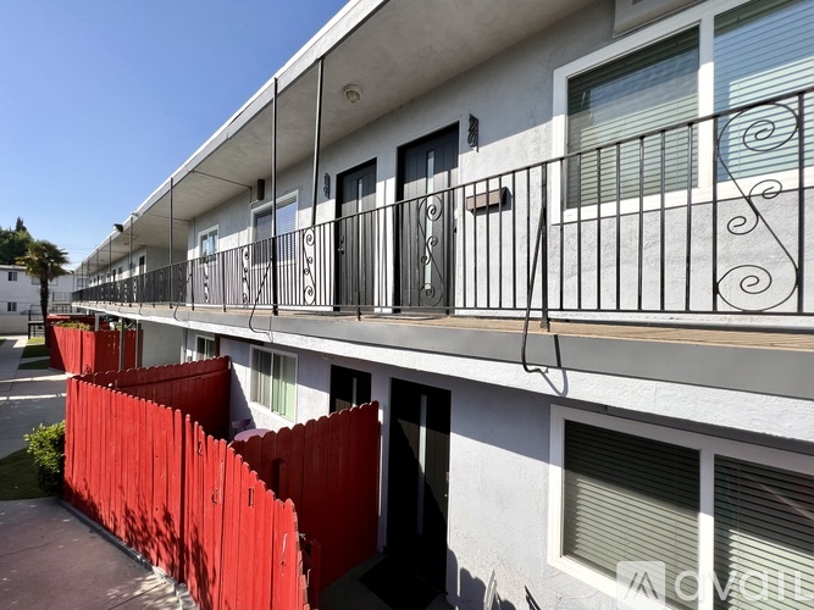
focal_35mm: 13
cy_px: 305
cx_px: 407
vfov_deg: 89.9
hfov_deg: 106.2
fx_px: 306
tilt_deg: +0.2
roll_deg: -2.7
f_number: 1.8
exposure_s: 1/2370
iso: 32
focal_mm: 1.57
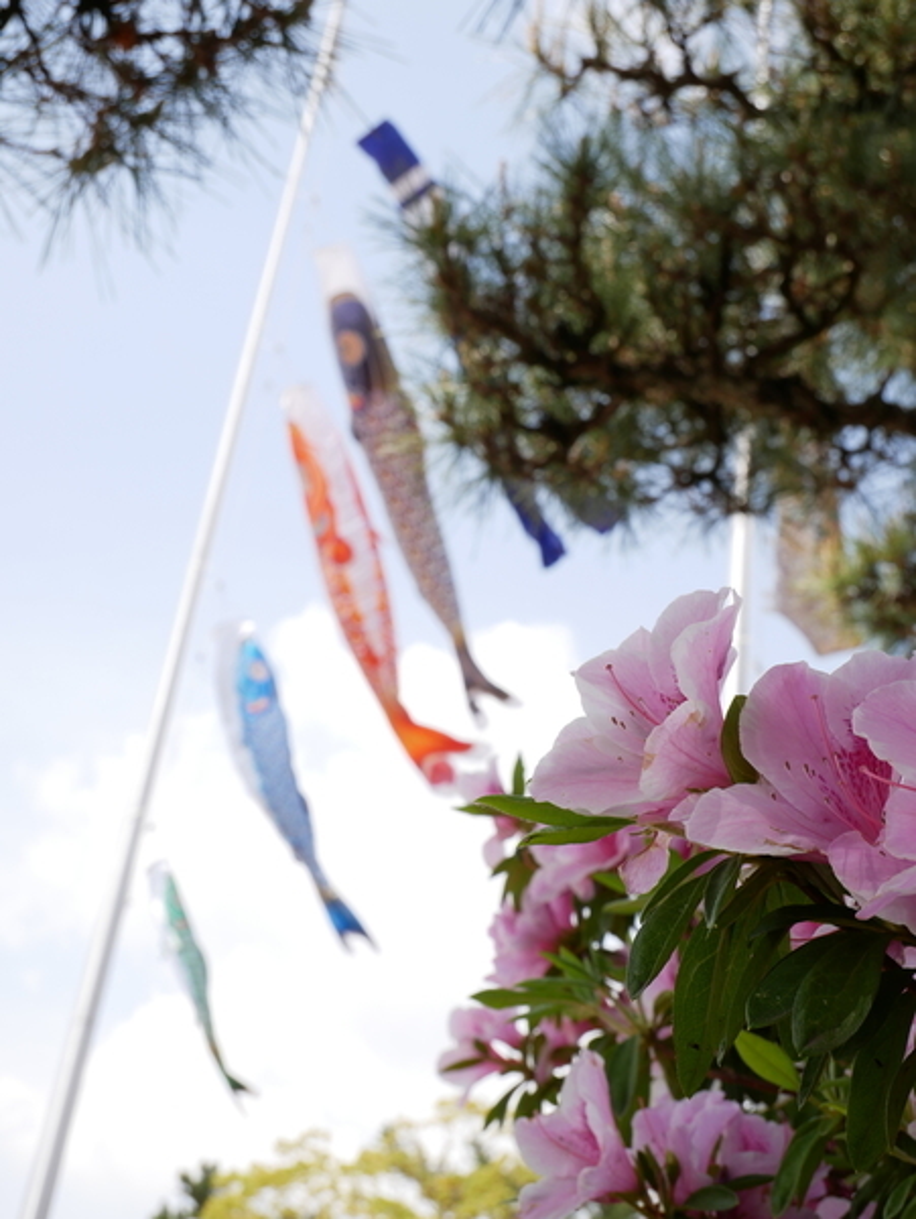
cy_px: 610
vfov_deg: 38.2
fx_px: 1762
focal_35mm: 50
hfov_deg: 29.1
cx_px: 458
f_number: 8
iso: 200
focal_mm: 25
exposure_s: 1/250
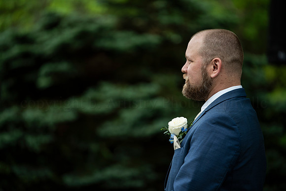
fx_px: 1589
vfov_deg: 6.9
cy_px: 96
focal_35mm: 200
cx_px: 143
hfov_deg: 10.3
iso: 320
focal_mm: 200
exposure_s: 1/200
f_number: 2.8
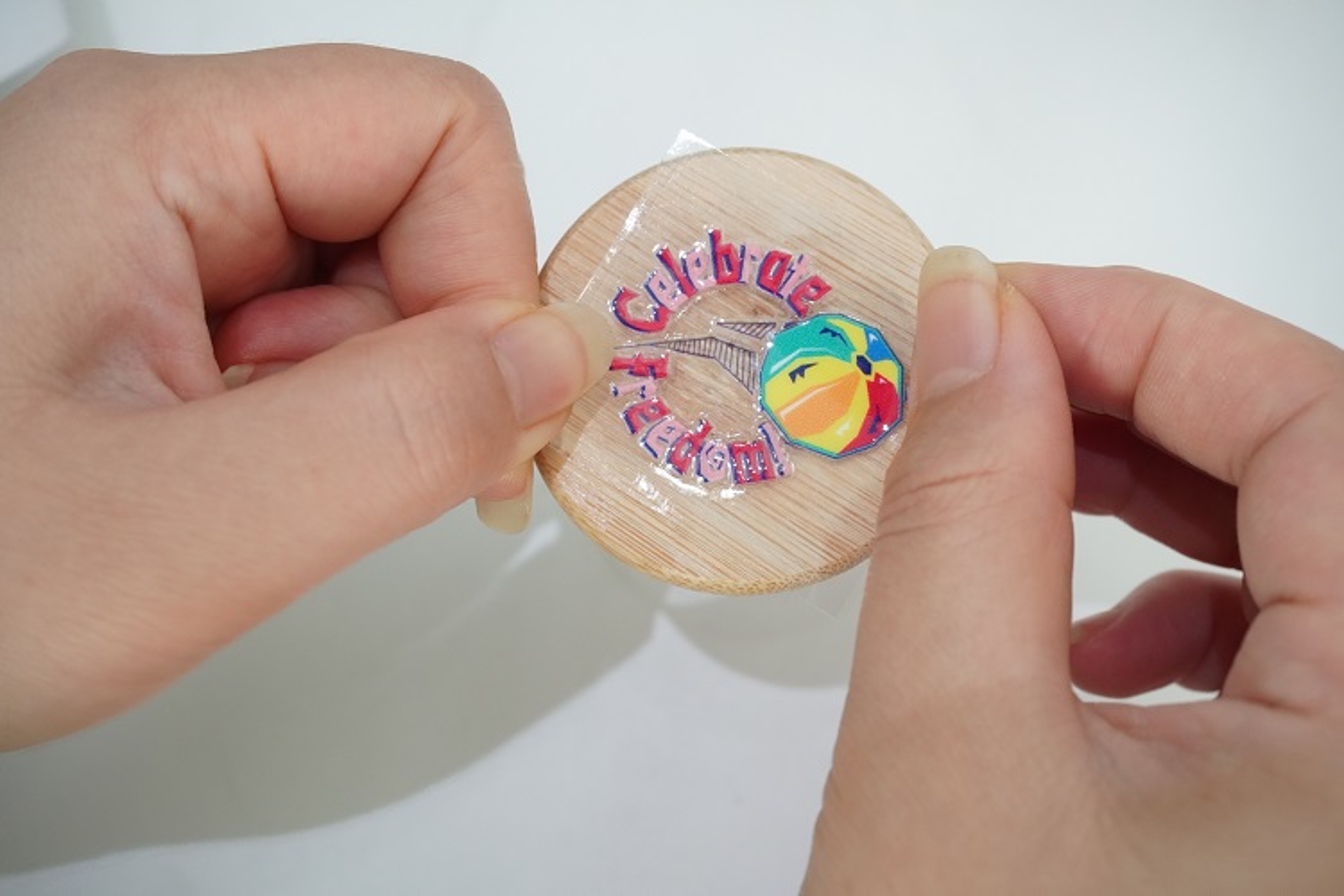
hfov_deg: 40.0
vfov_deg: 27.3
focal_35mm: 50
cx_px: 672
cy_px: 448
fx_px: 1848
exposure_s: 1/80
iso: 4000
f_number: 6.3
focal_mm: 33
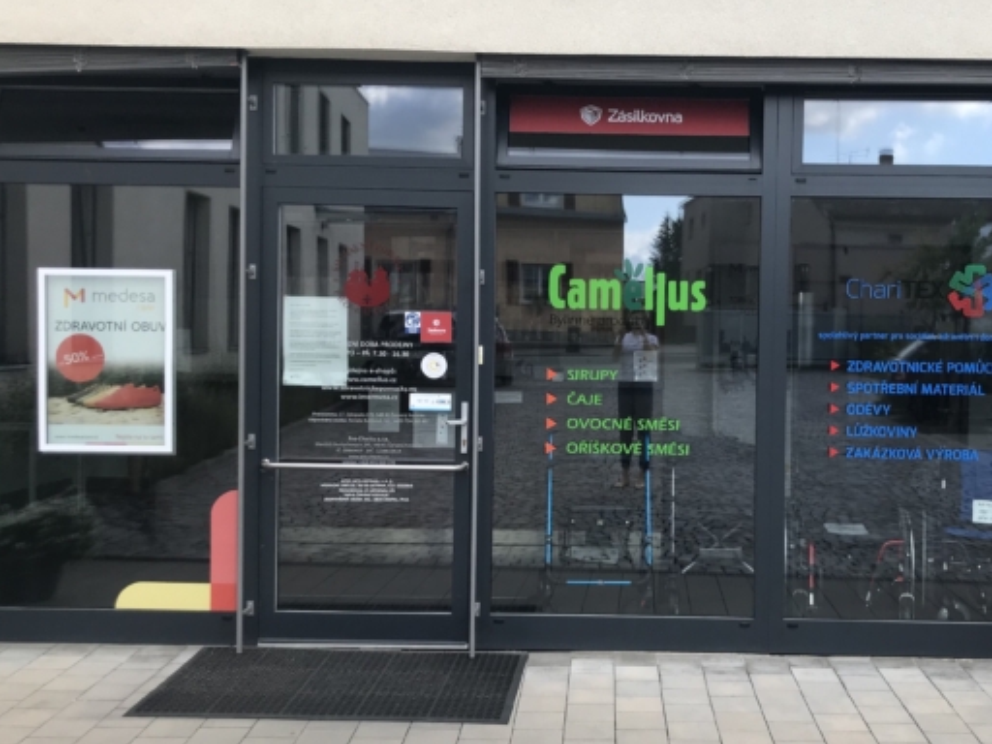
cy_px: 368
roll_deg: -0.3
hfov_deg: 44.3
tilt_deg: +0.4
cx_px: 634
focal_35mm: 42
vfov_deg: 34.3
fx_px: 1204
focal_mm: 3.99
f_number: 1.8
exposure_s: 1/577
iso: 20
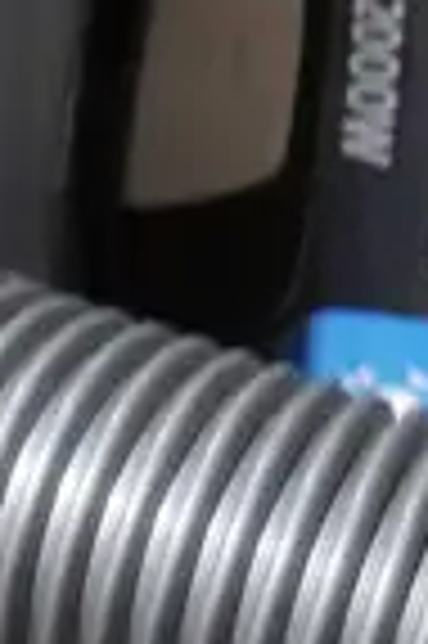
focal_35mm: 224
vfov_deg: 9.1
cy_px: 795
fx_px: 4004
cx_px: 491
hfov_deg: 6.1
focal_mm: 15
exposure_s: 1/60
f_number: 3.6
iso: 400
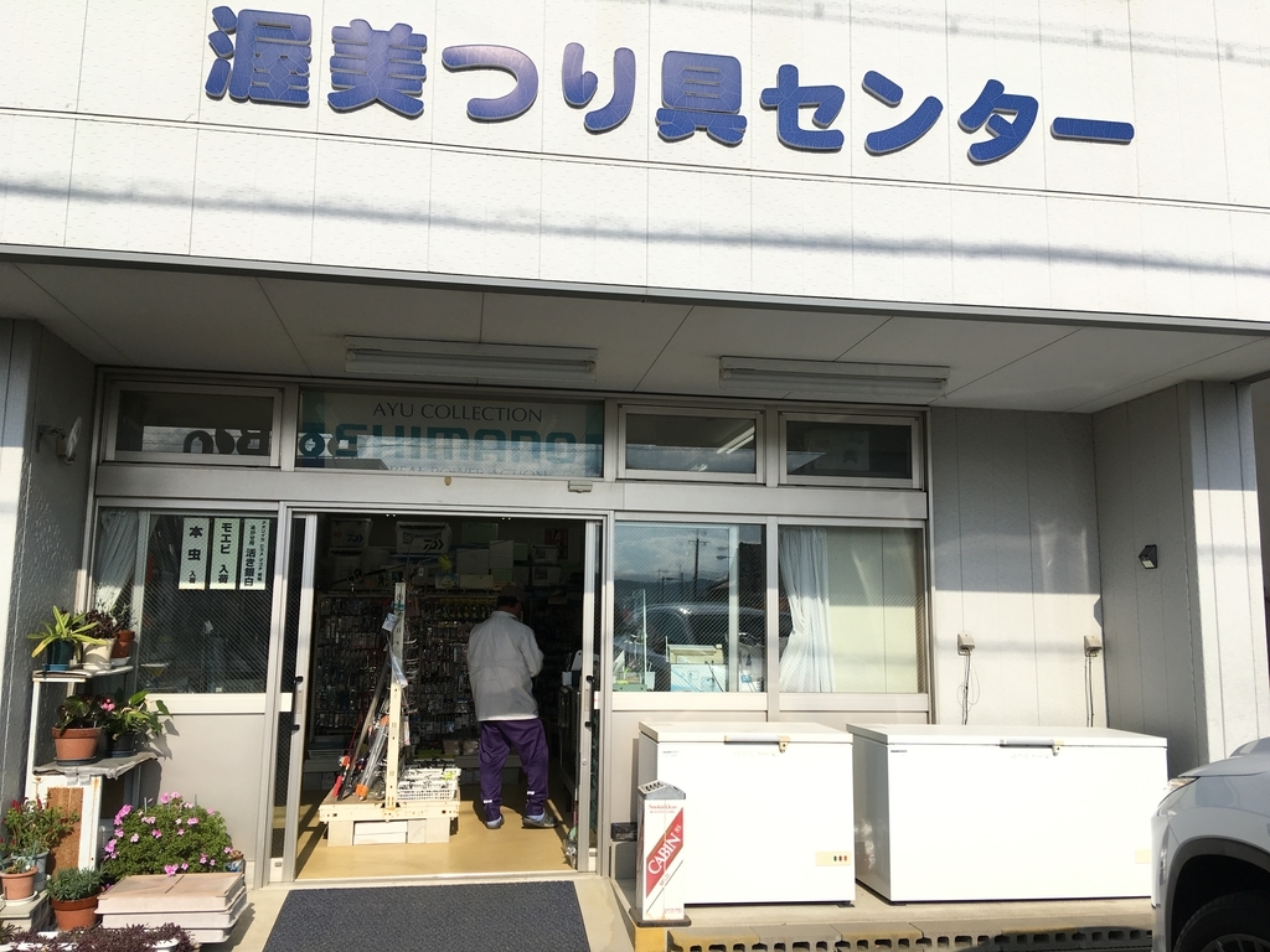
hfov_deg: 61.7
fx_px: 1064
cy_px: 476
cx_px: 635
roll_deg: -1.0
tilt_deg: +7.9
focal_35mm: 29
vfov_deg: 48.2
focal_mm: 4.15
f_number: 2.2
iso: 25
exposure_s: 1/1923
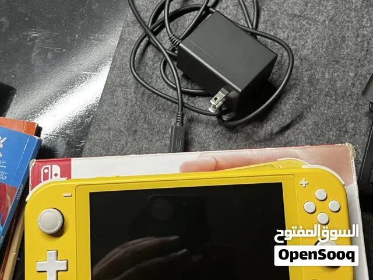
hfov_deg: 67.3
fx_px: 280
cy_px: 140
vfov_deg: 53.1
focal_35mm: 26
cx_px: 186
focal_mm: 5.1
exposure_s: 1/33
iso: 400
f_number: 1.6
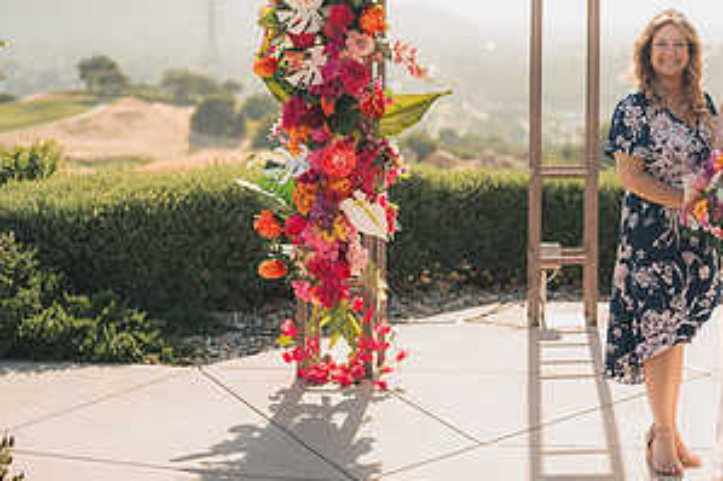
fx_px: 1947
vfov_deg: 14.0
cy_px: 117
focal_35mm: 97
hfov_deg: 20.5
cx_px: 696
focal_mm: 50
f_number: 2
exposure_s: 1/1000
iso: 50
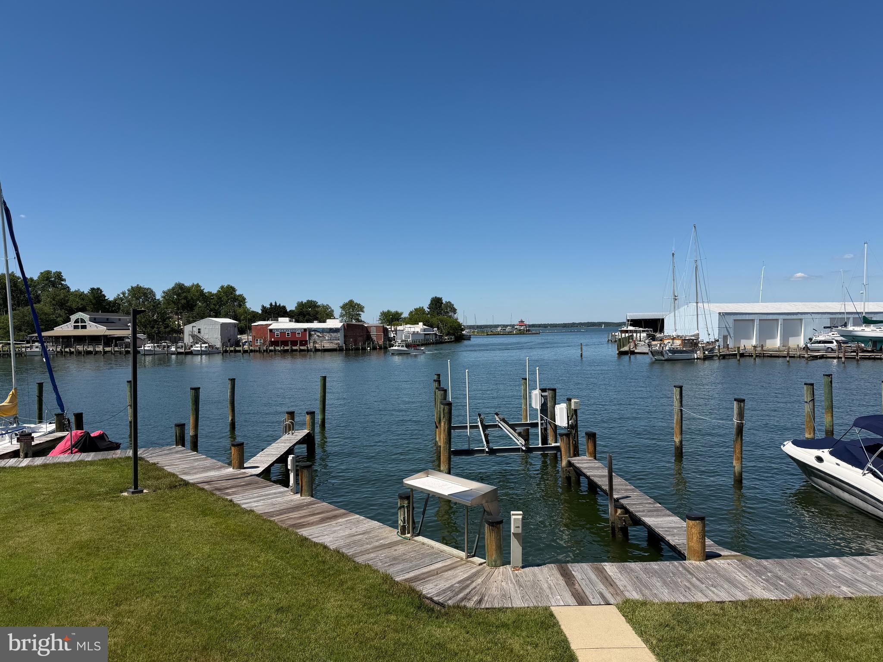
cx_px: 442
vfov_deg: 56.8
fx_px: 612
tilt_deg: -0.6
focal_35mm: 24
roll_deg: +1.0
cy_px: 331
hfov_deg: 71.6
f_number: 1.78
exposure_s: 1/6711
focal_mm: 6.76
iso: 80
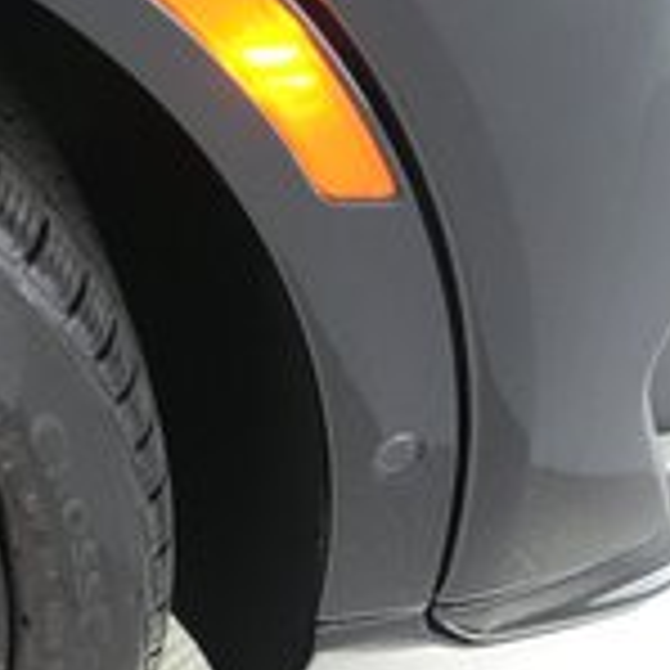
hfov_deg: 15.0
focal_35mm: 102
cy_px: 522
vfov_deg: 16.9
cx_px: -513
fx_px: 2234
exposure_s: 1/250
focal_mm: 28
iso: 8000
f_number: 2.8
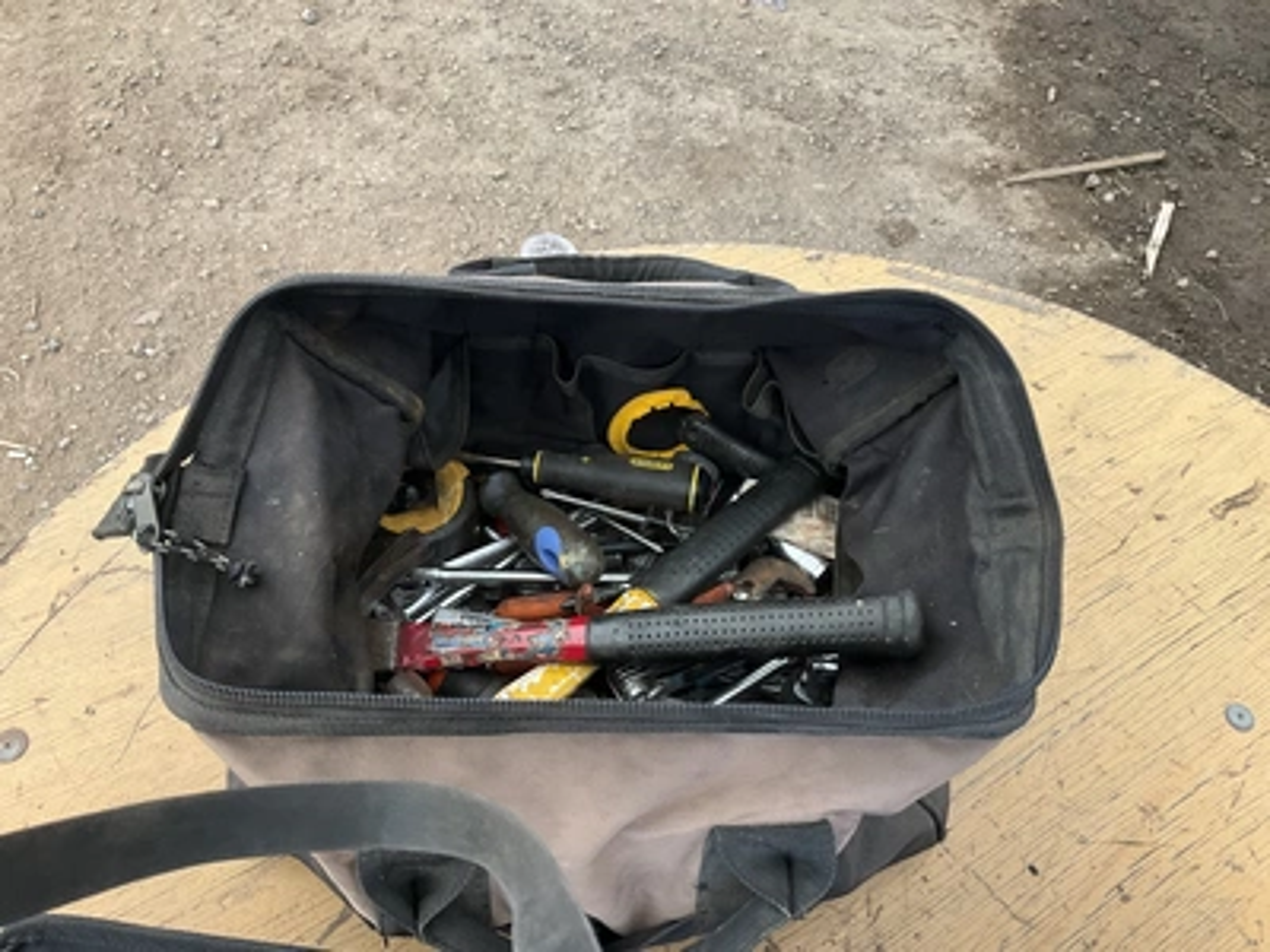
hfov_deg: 61.7
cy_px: 476
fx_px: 1064
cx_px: 635
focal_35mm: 29
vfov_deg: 48.2
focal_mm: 3
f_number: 1.8
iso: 64
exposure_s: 1/122
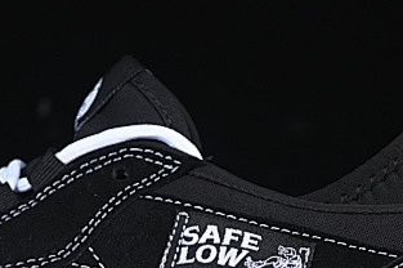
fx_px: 2896
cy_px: 184
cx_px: 48
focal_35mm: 259
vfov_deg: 5.3
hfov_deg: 7.9
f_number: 6.3
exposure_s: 1/60
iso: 160
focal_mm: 50
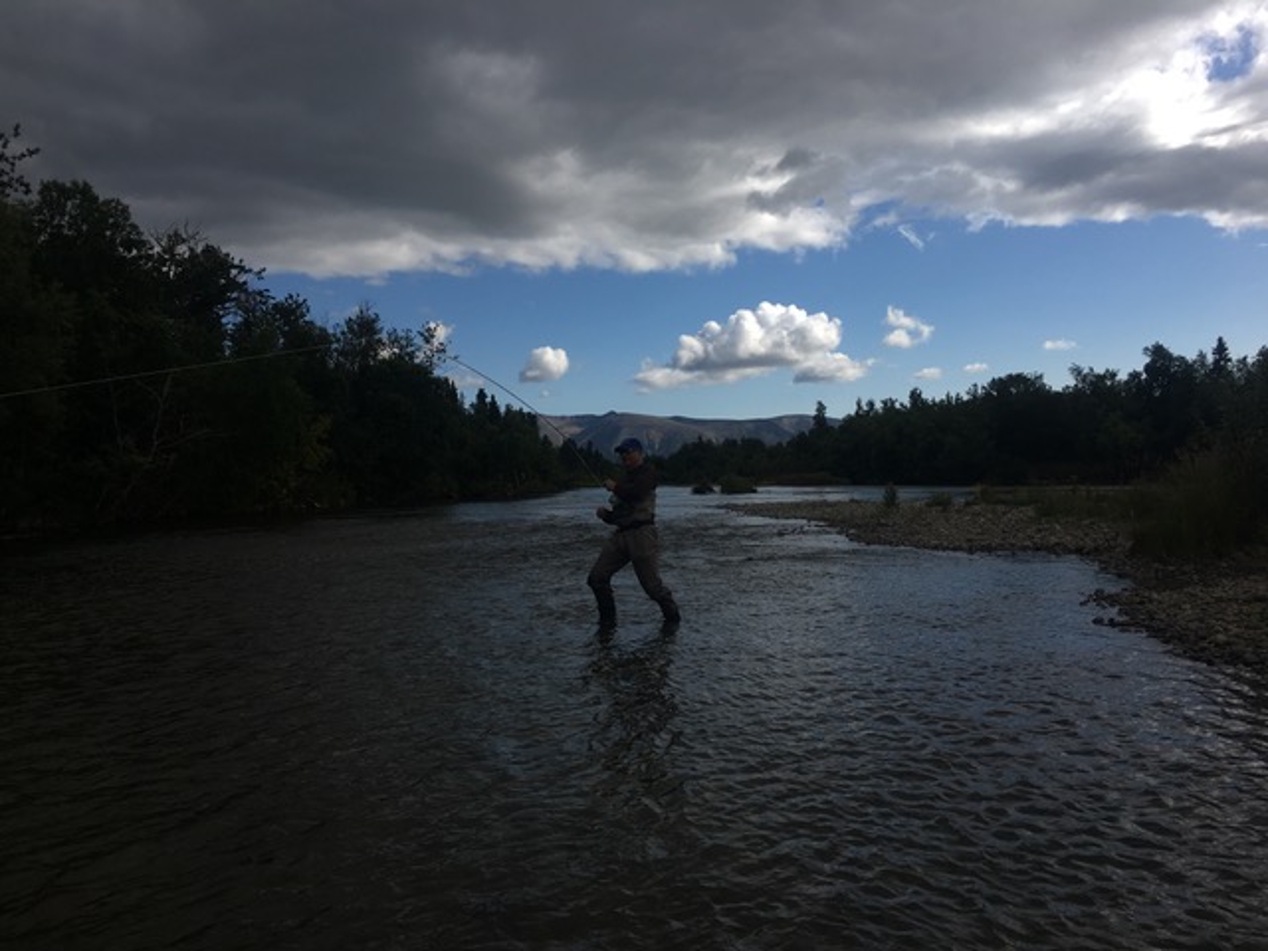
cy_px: 476
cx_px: 634
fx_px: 1062
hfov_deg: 61.7
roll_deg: +1.4
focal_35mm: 29
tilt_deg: +0.0
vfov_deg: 48.2
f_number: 2.2
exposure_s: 1/1479
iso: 25
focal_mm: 4.15
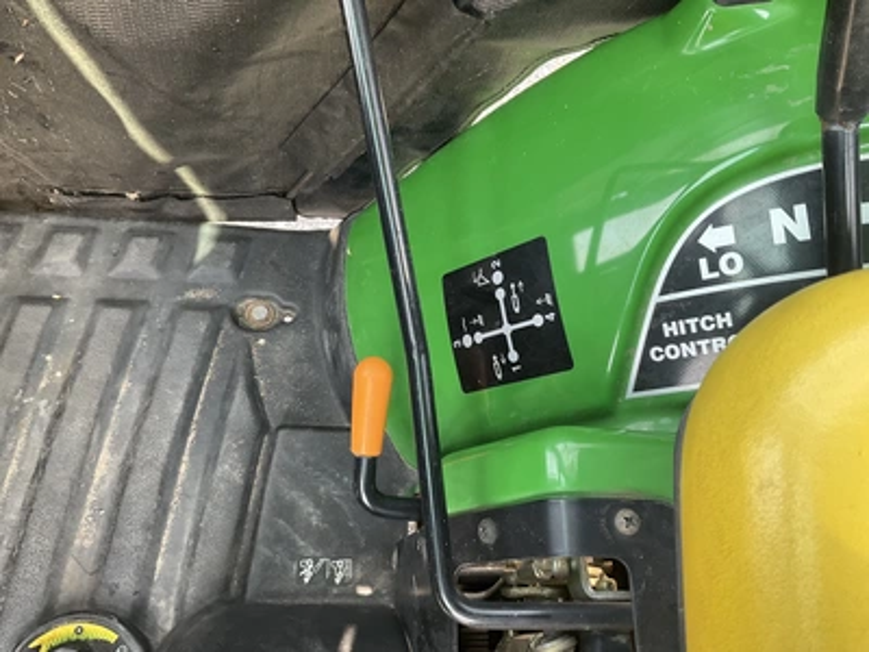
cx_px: 434
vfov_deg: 48.2
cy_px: 326
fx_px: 728
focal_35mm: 29
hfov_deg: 61.7
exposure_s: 1/122
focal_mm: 3
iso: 64
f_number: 1.8
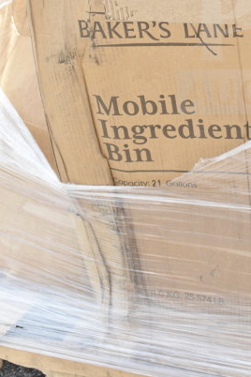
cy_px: 40
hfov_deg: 16.1
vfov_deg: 24.1
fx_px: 858
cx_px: 282
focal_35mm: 82
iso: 200
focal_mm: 24
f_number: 7.1
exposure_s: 1/200
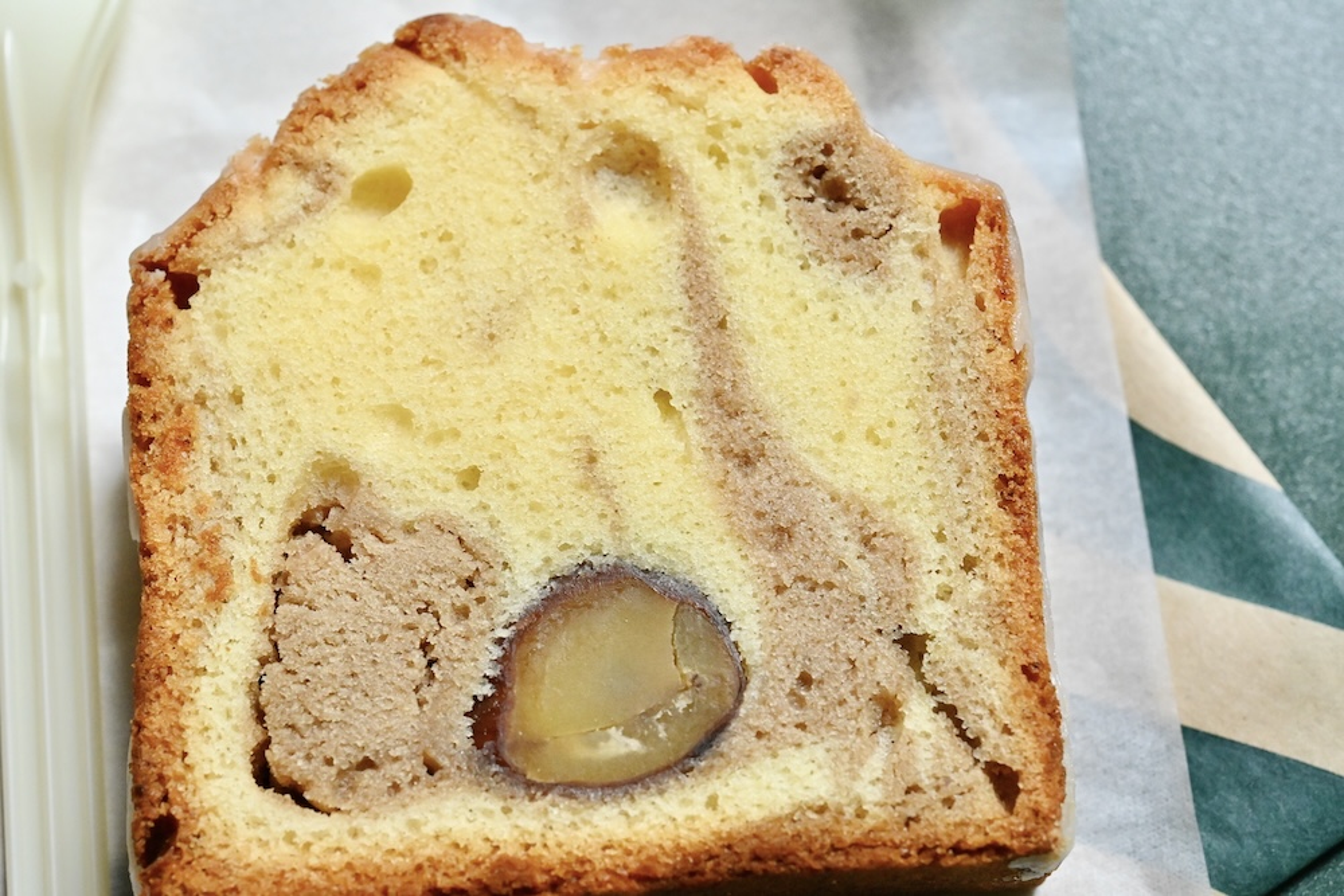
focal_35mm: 60
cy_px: 448
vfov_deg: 22.6
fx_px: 2240
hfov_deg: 33.4
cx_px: 672
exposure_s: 1/125
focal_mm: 60
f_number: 9
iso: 6400
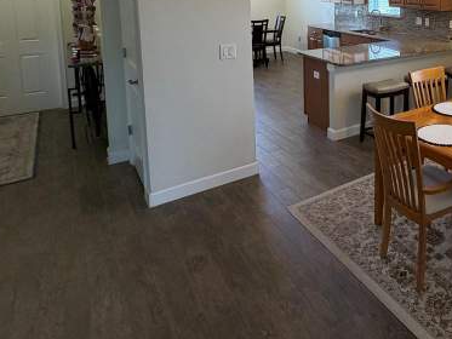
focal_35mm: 30
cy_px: 25
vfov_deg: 42.4
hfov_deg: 52.6
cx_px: 407
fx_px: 392
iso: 250
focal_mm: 2.22
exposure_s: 1/120
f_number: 2.2
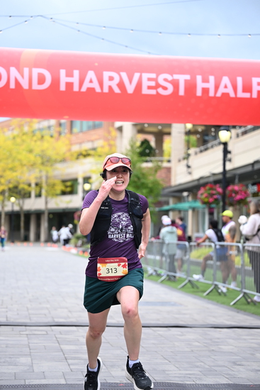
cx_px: 130
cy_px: 195
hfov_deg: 19.5
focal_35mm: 70
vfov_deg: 28.8
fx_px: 758
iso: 640
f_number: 2.8
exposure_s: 1/2000
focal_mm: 70
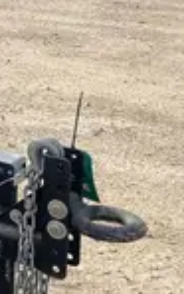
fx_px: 819
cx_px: -332
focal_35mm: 102
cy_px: 25
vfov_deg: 20.0
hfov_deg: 10.1
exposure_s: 1/3610
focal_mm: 4.2
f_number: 1.6
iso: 50
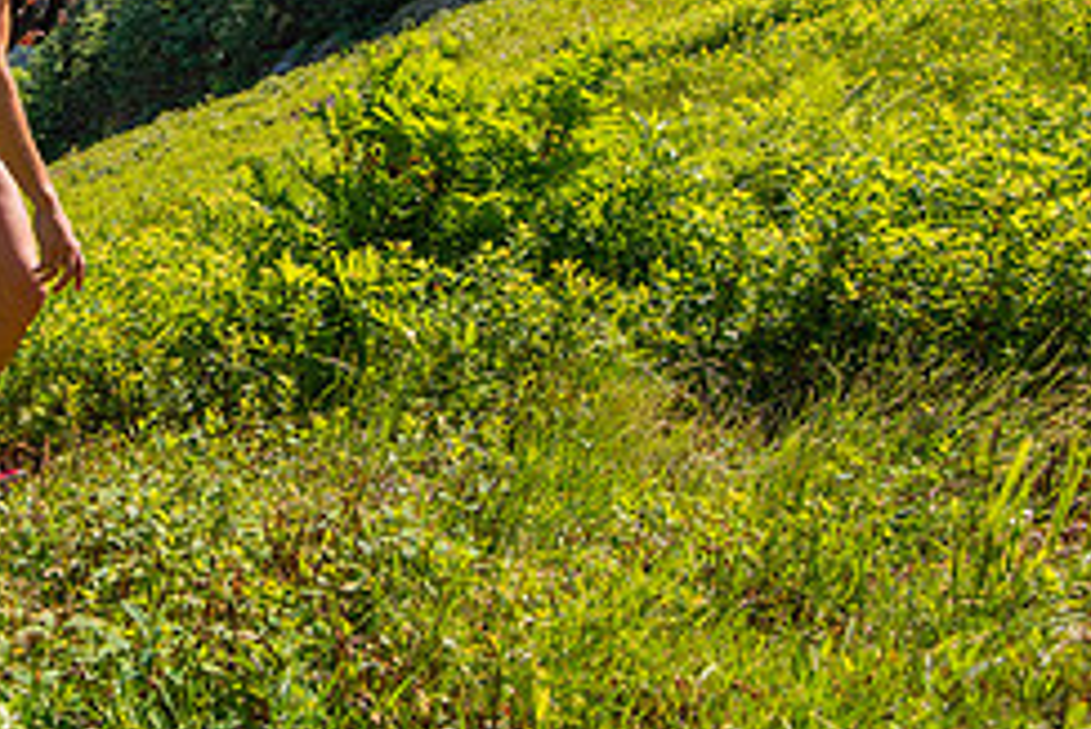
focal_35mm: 38
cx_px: -13
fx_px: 1152
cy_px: 116
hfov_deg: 43.1
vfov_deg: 33.8
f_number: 5
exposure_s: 1/500
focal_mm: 16
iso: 100
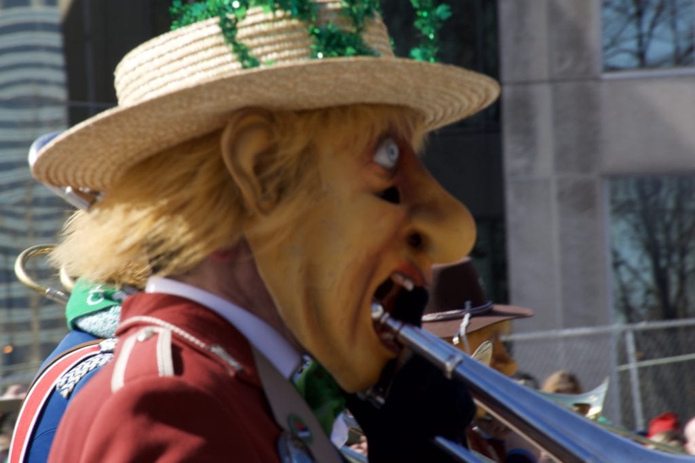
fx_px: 4054
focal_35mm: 210
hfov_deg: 9.8
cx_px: 348
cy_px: 232
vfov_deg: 6.5
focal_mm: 140
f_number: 13
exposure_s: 1/160
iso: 200
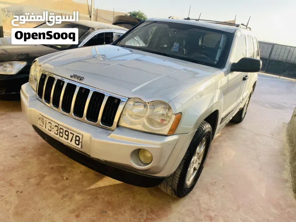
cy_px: 111
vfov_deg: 53.1
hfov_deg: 67.3
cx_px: 148
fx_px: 222
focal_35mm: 26
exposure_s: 1/469
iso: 32
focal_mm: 4.25
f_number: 1.8
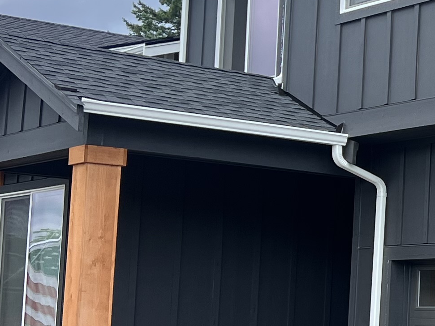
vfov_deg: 13.7
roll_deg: -1.0
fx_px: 1357
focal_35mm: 108
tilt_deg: +5.8
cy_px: 206
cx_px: 735
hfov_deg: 16.0
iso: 50
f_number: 1.5
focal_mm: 5.7
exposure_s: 1/1112
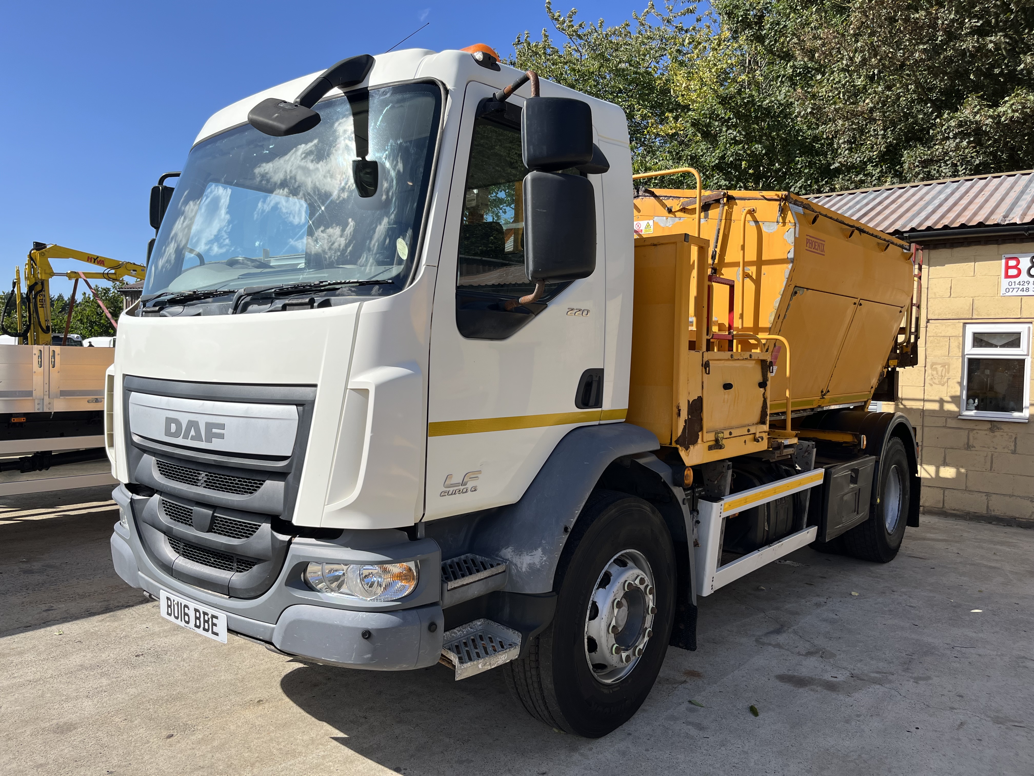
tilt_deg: -1.5
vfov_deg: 53.1
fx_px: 777
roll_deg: -1.8
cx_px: 517
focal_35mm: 26
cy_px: 388
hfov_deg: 67.3
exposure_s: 1/2825
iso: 50
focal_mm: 5.1
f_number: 1.6
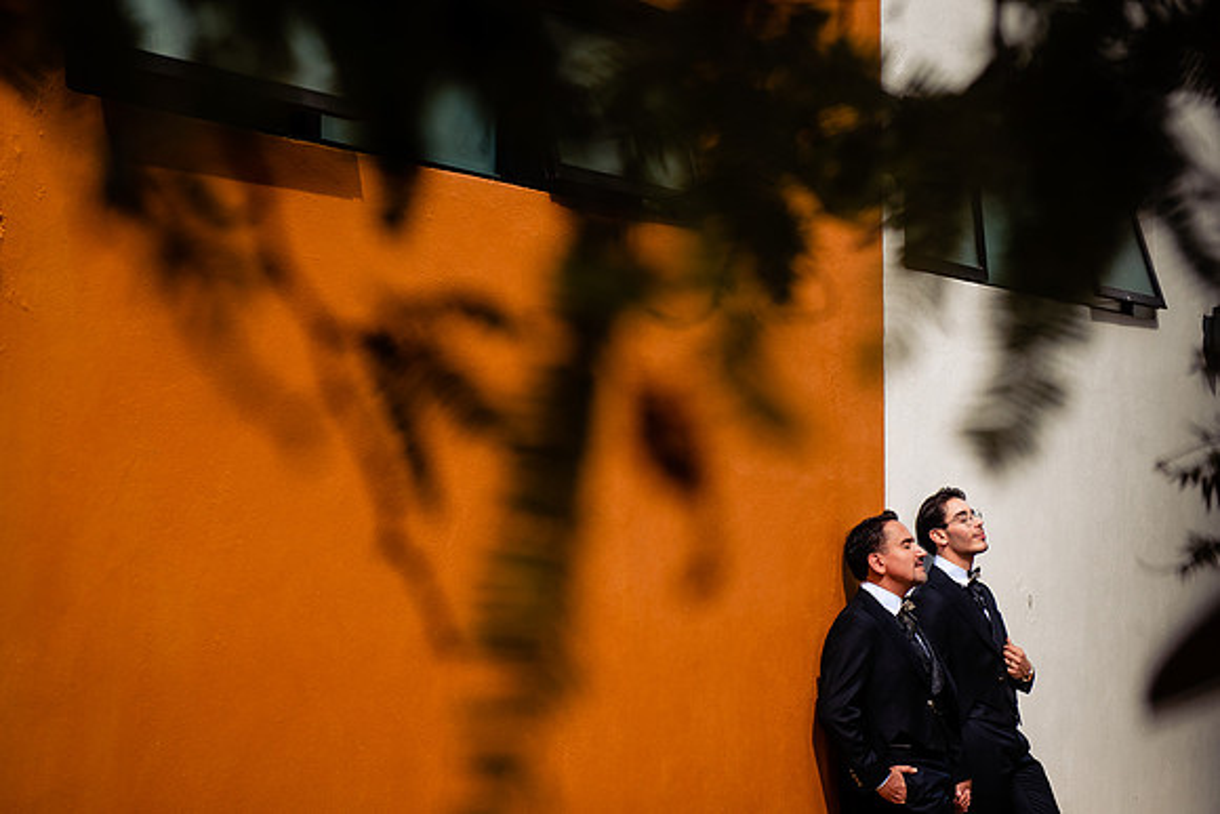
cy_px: 354
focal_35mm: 80
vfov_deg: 17.1
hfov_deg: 25.4
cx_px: 531
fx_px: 2705
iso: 200
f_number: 4.5
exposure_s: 1/1250
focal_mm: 70
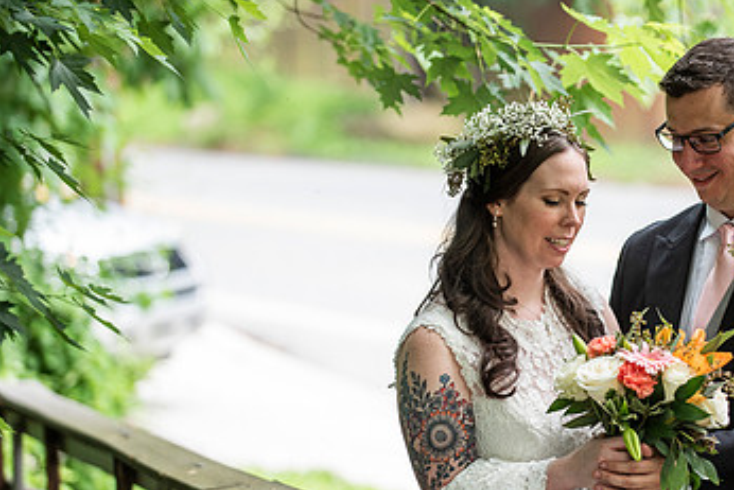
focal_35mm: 201
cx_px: 579
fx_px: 4100
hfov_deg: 10.2
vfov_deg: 6.8
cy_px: 287
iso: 640
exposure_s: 1/640
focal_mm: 120
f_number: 2.8
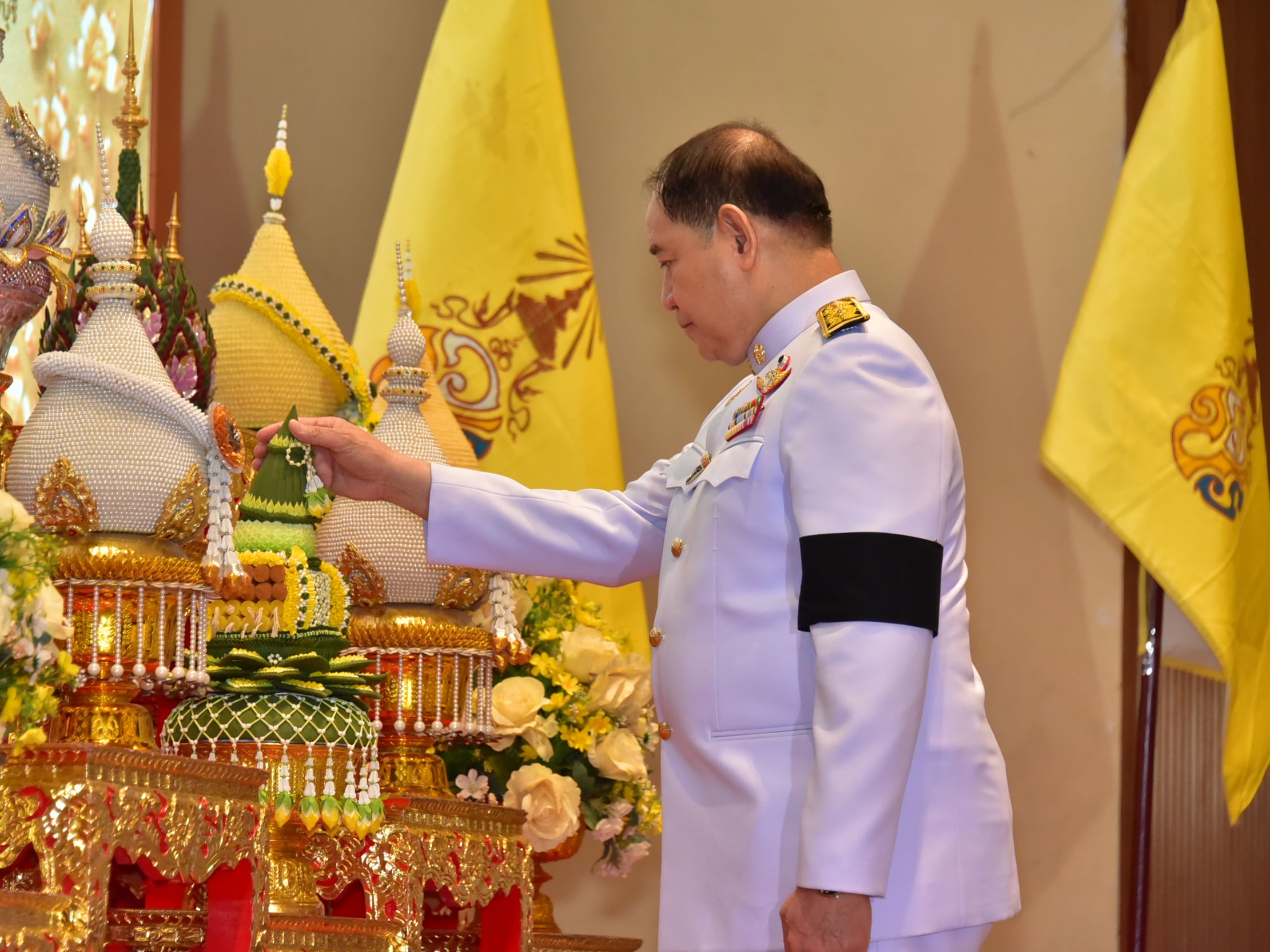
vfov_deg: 9.5
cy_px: 476
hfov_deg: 12.6
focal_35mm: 157
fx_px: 5760
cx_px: 561
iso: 4000
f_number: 5.6
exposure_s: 1/200
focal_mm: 145
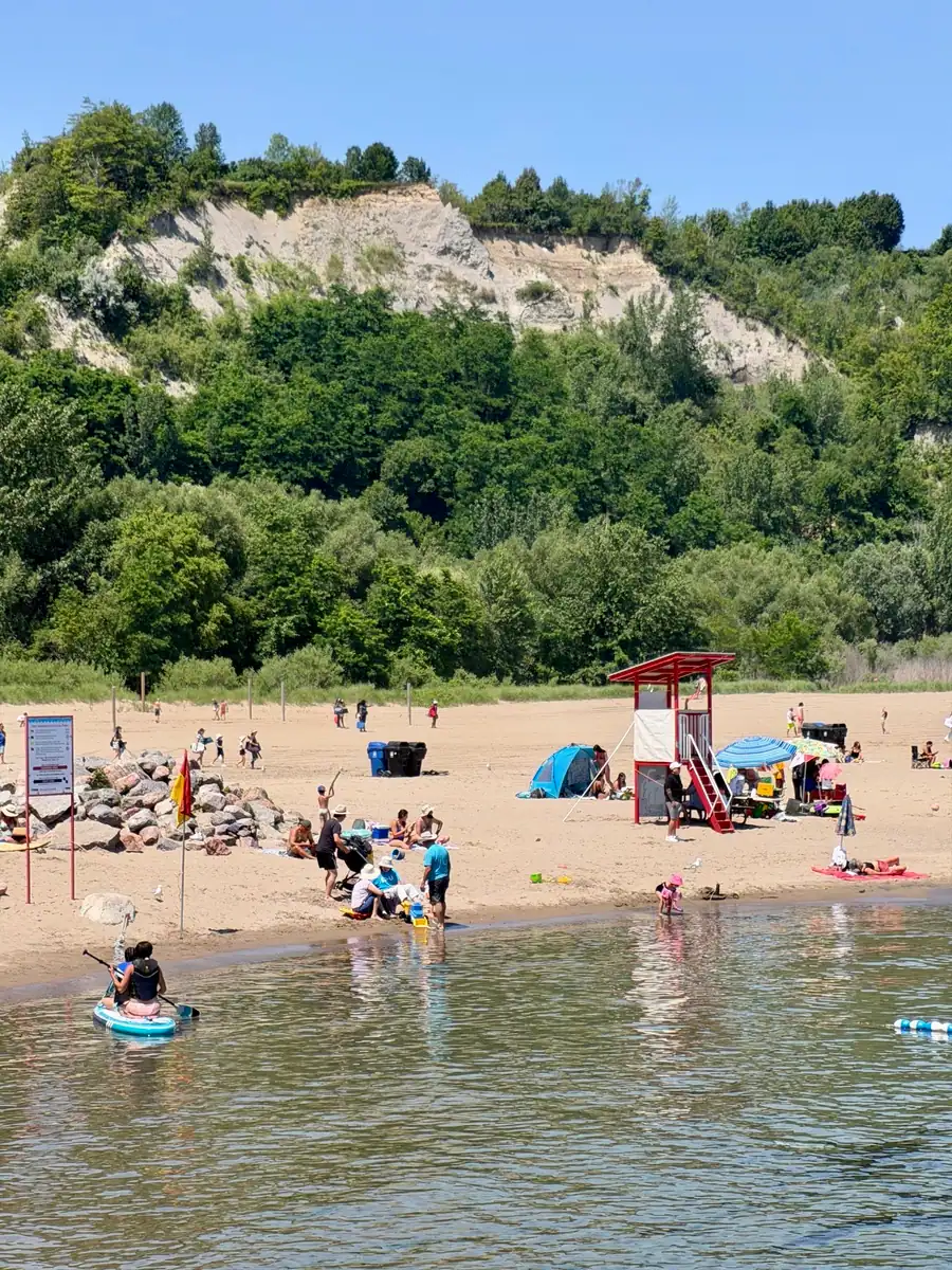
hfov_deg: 30.3
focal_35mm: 48
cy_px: 635
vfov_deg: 39.7
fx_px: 1760
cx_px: 476
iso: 64
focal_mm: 6.76
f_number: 1.78
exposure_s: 1/4587
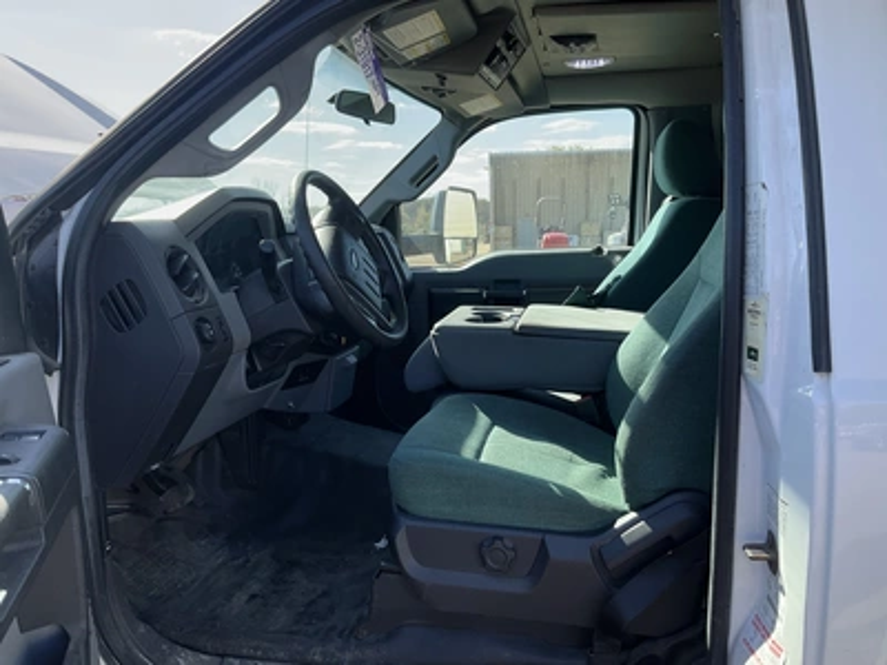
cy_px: 332
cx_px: 444
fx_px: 743
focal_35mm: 29
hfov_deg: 61.7
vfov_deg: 48.2
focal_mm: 3
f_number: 1.8
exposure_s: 1/415
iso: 25
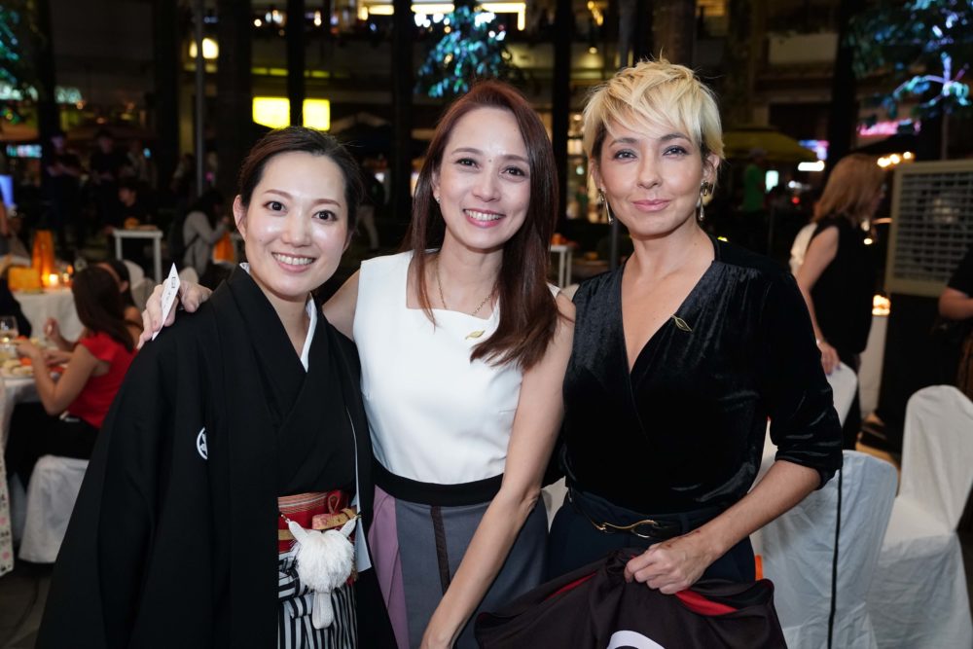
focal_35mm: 33
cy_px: 324
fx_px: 892
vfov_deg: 40.0
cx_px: 486
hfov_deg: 57.2
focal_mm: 33
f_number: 4
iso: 4000
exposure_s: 1/125
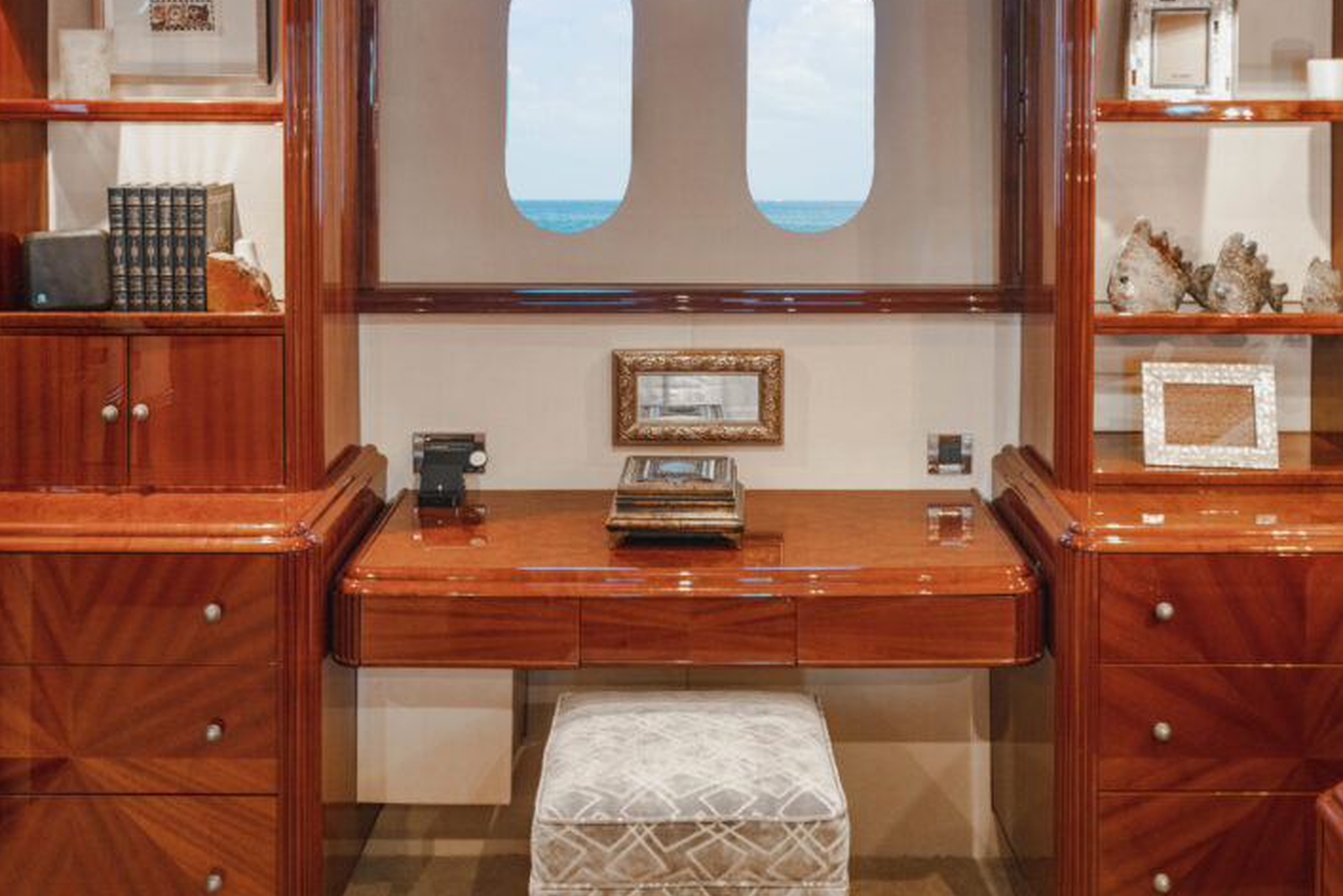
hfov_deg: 50.7
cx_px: 663
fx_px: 1418
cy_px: 442
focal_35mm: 38
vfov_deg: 35.1
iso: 640
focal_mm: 35
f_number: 4
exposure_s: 1/25
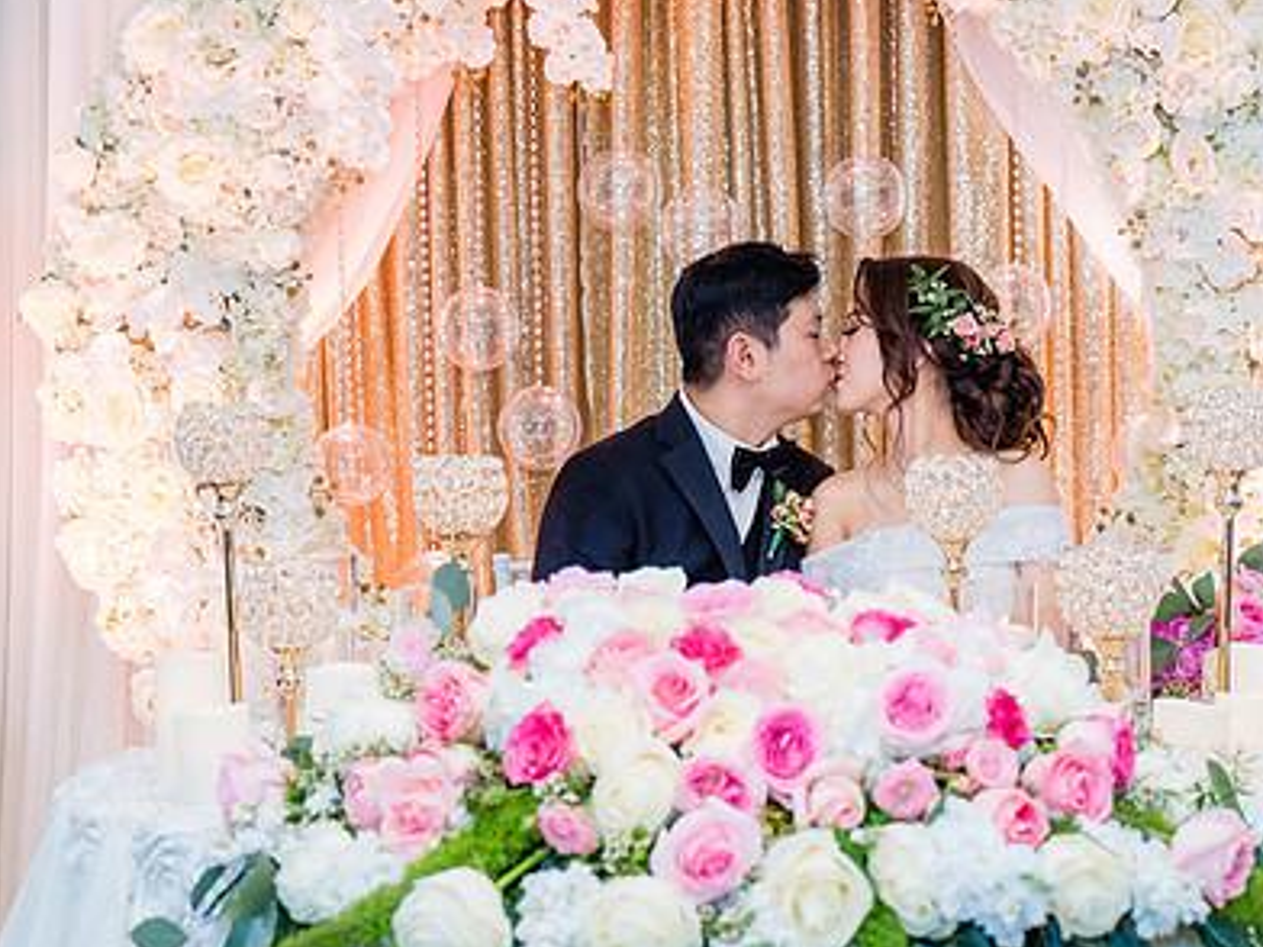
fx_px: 2372
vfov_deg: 22.6
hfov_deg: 29.8
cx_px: 685
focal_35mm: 65
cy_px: 379
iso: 800
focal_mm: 40
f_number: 3.5
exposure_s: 1/160
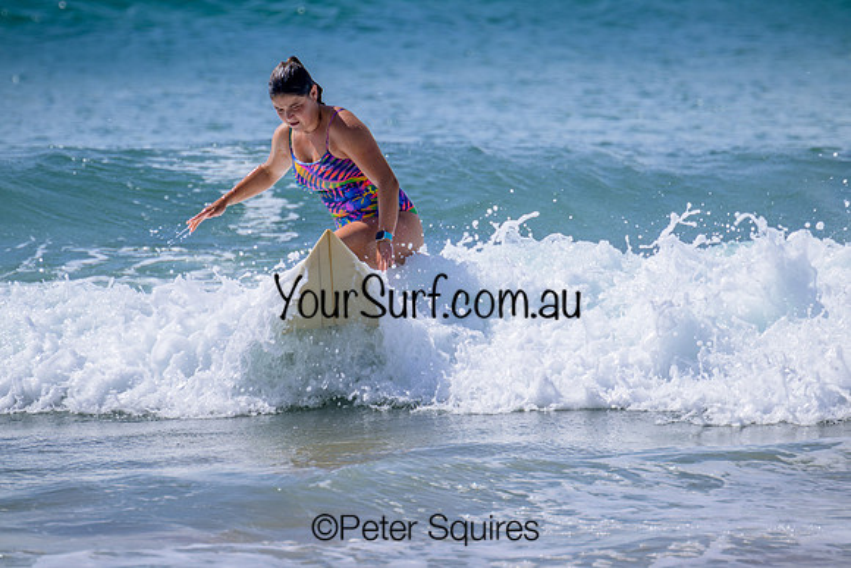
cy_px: 284
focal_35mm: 800
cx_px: 426
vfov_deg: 1.7
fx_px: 18915
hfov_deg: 2.6
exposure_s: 1/250
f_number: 11
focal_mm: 800
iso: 64
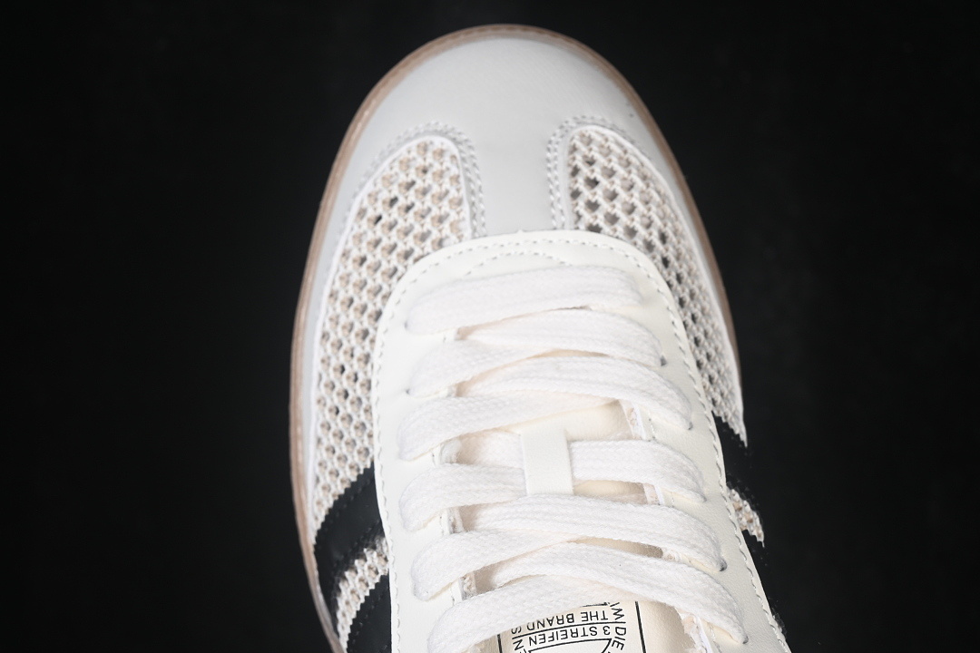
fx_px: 2042
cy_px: 326
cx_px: 490
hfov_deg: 27.0
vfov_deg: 18.2
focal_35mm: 75
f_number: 7.1
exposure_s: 1/80
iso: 160
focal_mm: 50
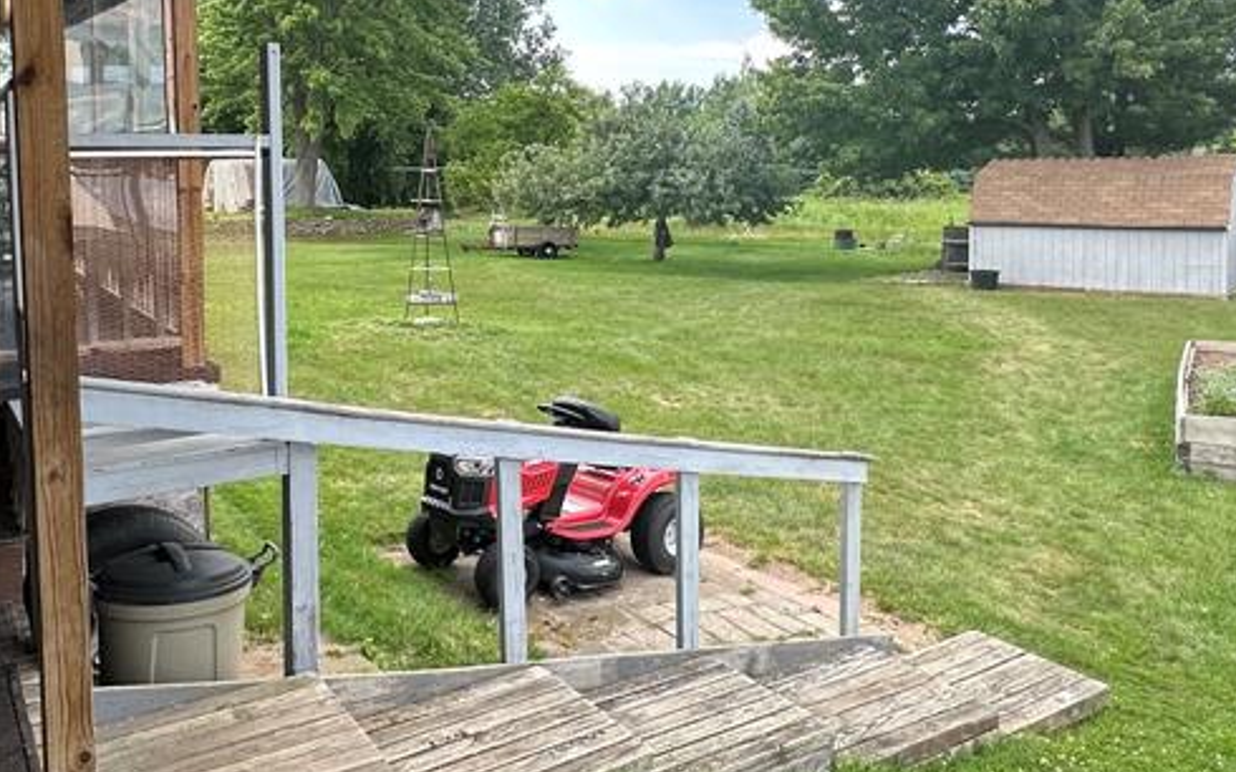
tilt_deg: -1.7
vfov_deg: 39.8
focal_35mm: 31
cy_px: 219
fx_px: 1044
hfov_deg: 60.7
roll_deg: +1.1
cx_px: 497
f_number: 2.2
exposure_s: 1/256
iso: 40
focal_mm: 2.22
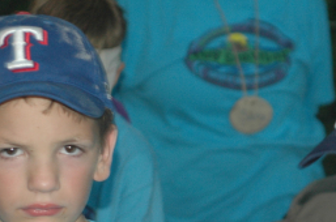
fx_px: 2265
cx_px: 328
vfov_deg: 5.6
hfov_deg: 8.4
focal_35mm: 243
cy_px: 182
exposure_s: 1/60
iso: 500
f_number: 4
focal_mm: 65
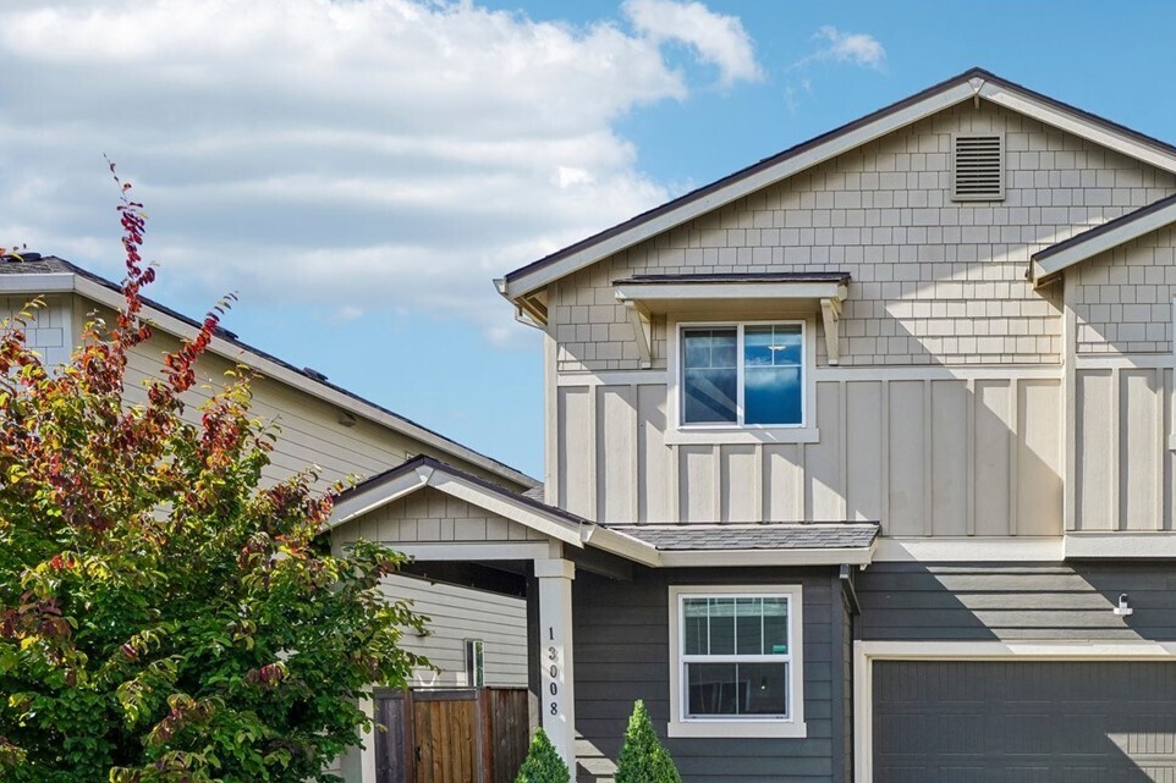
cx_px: 977
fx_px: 980
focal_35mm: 30
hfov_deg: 56.4
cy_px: 682
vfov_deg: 40.7
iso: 400
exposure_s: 1/500
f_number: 8
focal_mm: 17
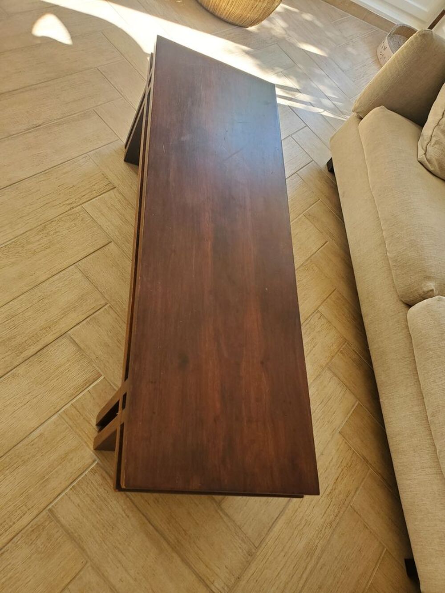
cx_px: 222
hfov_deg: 53.1
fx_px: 446
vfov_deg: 67.3
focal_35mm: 26
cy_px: 296
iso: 160
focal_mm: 4.3
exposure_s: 1/120
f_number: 2.4
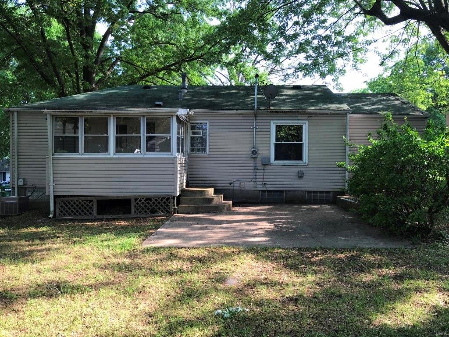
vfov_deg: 49.7
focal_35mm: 28
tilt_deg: -2.7
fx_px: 363
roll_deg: -0.6
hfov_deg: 63.4
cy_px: 168
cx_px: 224
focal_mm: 3.99
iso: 20
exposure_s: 1/184
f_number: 1.8
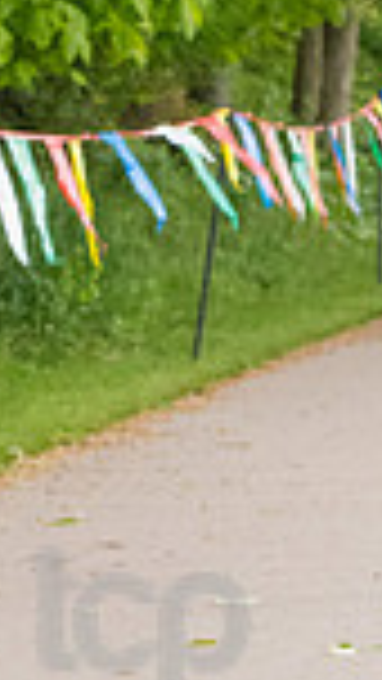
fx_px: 5885
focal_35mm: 327
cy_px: 180
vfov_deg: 6.6
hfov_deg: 3.7
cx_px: 636
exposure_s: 1/1250
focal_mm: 70
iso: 2500
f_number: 5.6
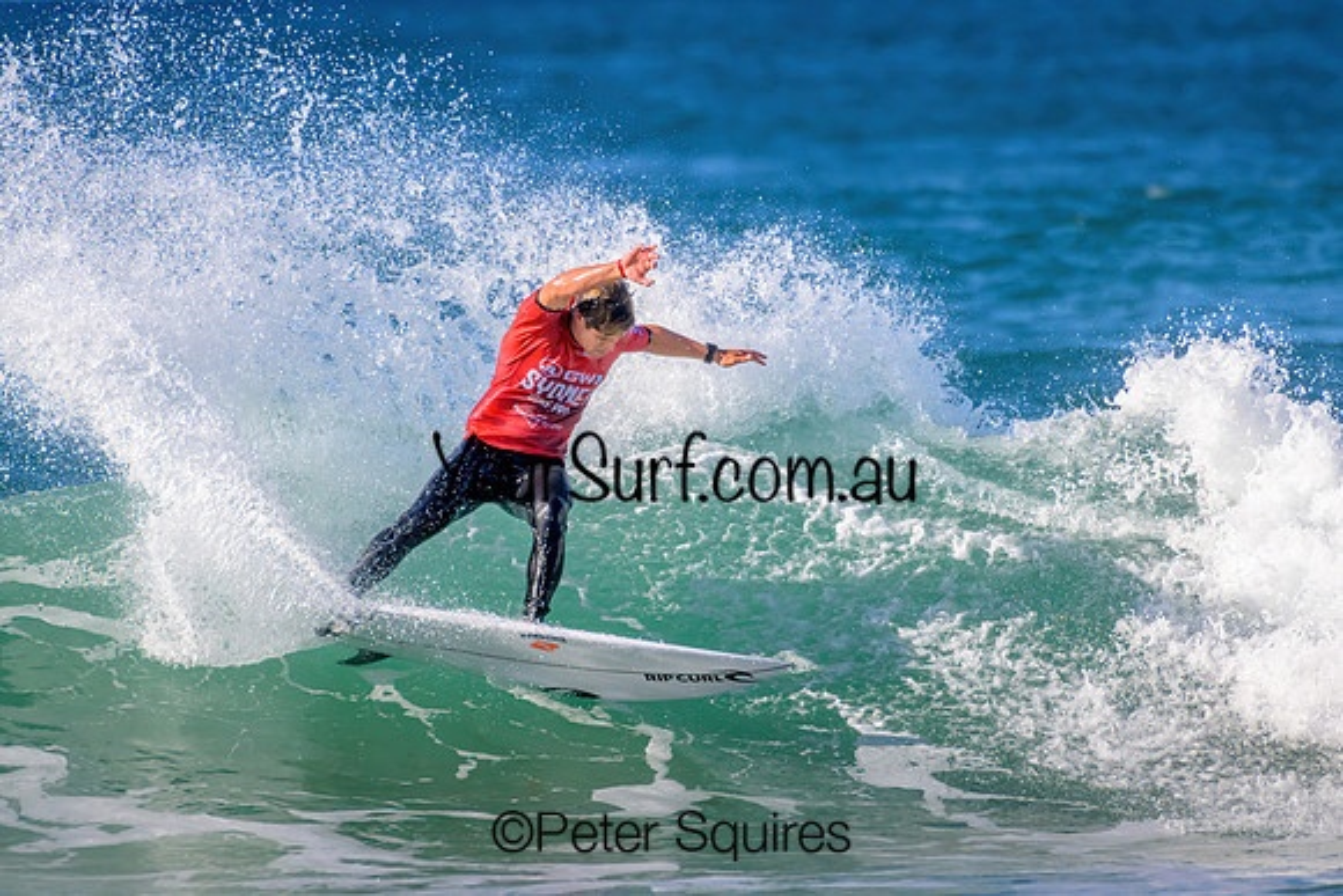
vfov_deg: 1.4
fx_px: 37313
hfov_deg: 2.1
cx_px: 672
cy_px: 448
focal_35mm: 1000
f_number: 11
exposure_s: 1/2500
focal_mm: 1000
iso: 1600
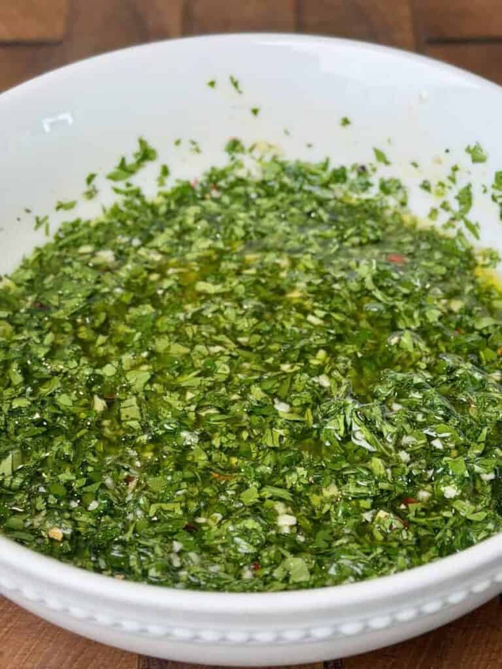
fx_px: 928
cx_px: 251
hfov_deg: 30.3
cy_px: 334
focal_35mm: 48
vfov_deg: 39.7
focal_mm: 6.76
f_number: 1.78
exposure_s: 1/163
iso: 100
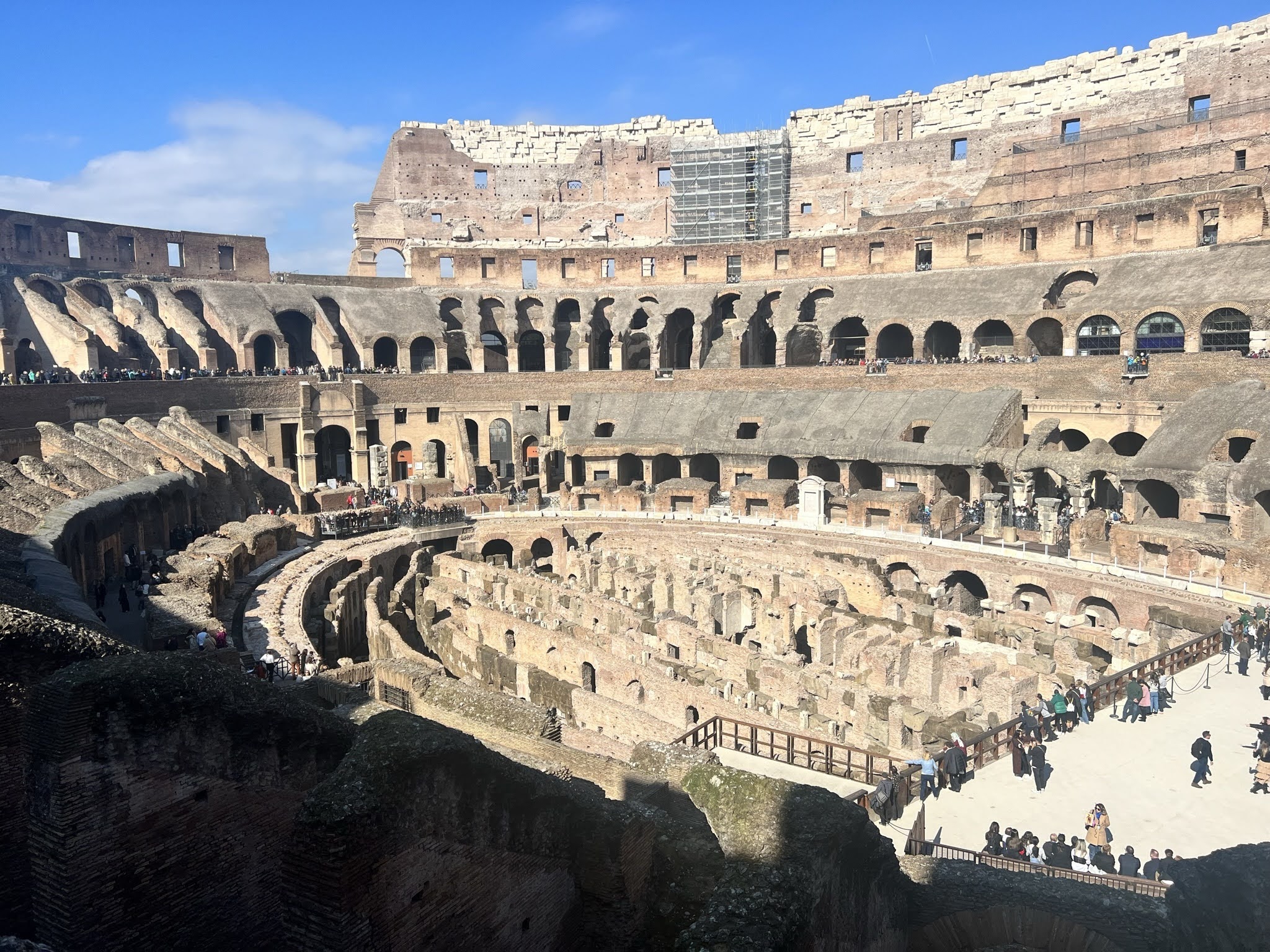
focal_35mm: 26
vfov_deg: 53.1
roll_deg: +0.9
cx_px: 635
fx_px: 954
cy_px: 476
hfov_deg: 67.3
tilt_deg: -6.5
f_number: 1.5
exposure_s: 1/5319
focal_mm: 5.7
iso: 50
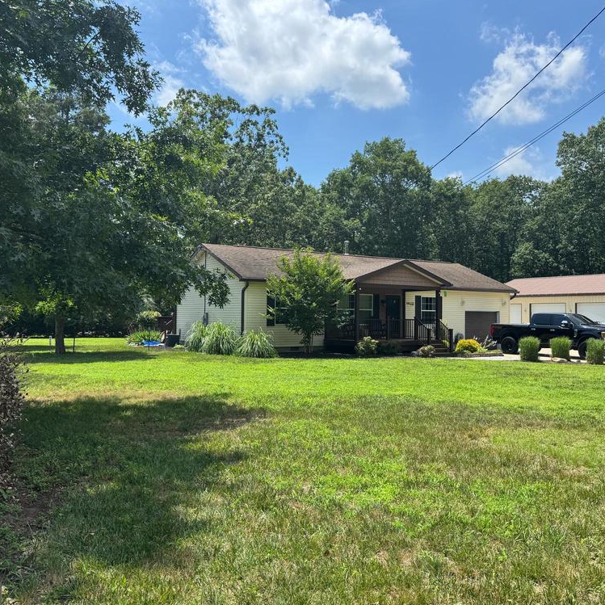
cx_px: 314
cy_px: 305
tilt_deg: +1.0
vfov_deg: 55.6
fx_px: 573
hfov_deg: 55.6
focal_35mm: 29
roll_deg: -0.6
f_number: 1.78
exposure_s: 1/3802
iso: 80
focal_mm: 6.76
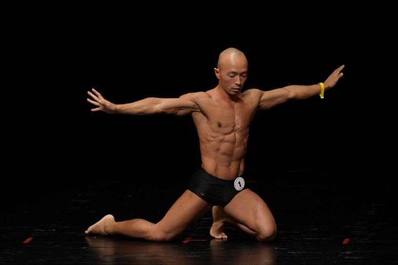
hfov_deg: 4.6
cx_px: 199
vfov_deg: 3.1
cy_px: 132
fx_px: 4973
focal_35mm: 450
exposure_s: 1/400
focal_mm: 300
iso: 3200
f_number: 5.6
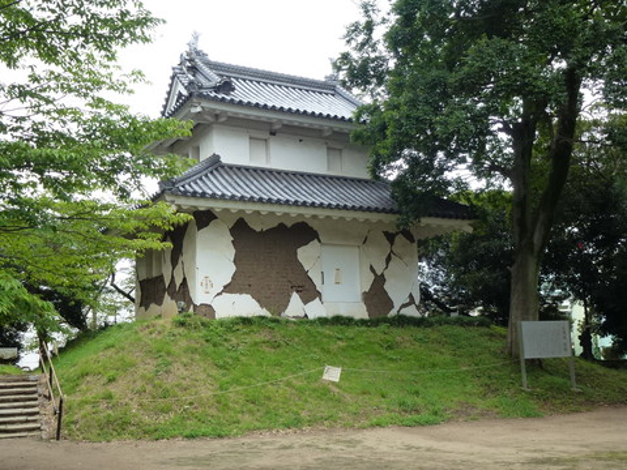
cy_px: 235
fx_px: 688
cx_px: 314
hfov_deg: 49.0
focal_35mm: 38
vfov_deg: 37.7
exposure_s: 1/125
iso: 160
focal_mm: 6.8
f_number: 3.8
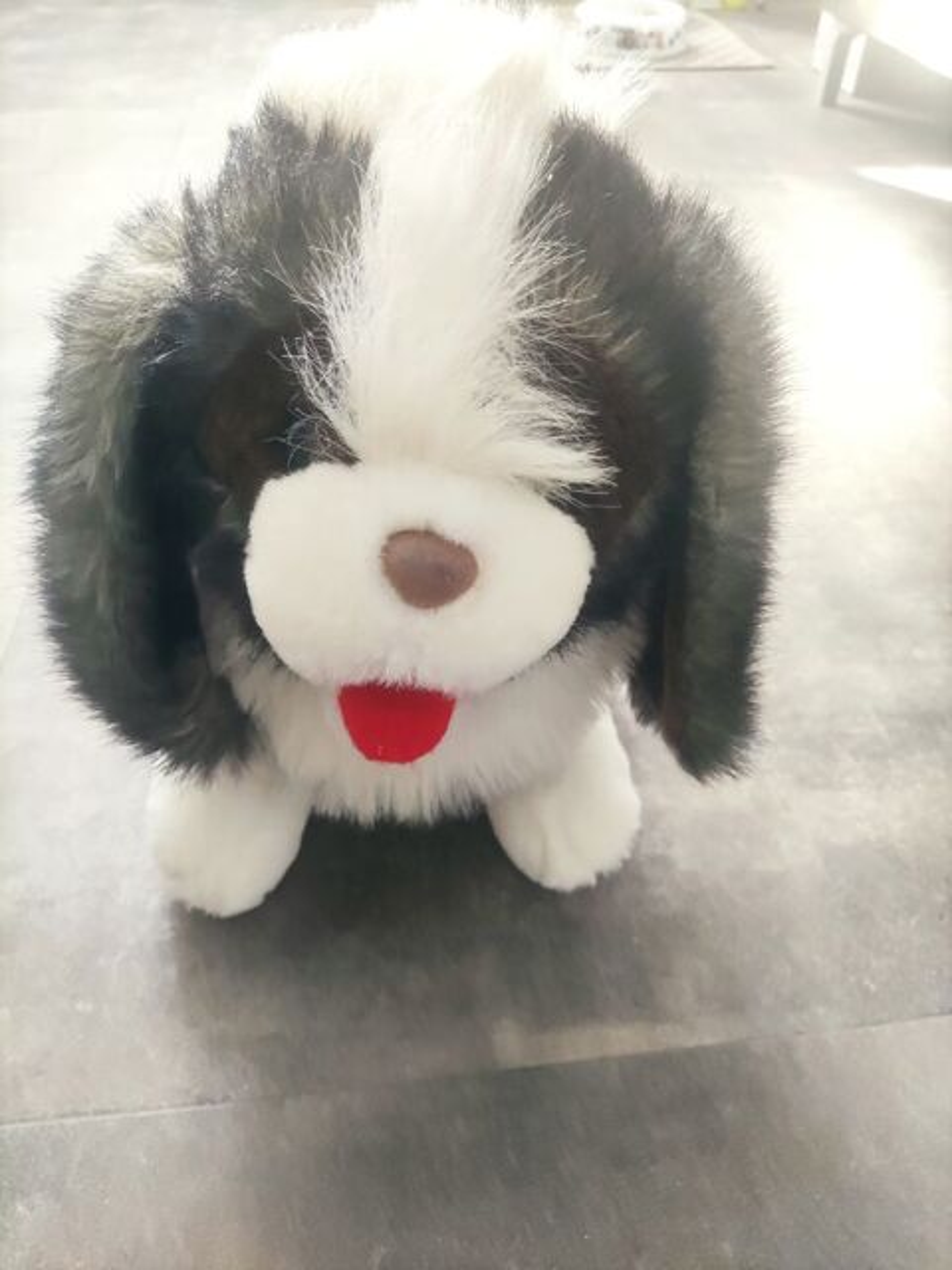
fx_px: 953
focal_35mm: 26
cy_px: 635
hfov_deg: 53.1
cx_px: 476
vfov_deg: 67.3
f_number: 1.79
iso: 248
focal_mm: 4.71
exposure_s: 1/50
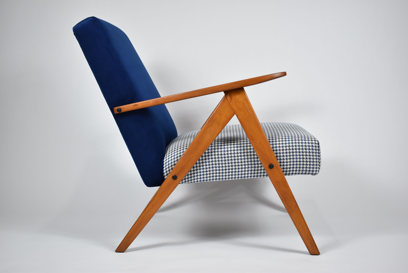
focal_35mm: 48
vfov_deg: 28.1
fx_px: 544
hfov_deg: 41.1
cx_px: 204
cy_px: 136
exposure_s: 1/125
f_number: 4.5
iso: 800
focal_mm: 32
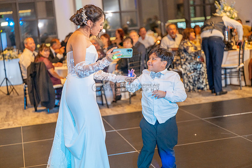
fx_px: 490
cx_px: 126
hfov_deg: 28.8
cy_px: 84
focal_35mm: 70
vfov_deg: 19.5
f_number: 2.8
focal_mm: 70
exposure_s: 1/125
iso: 1000
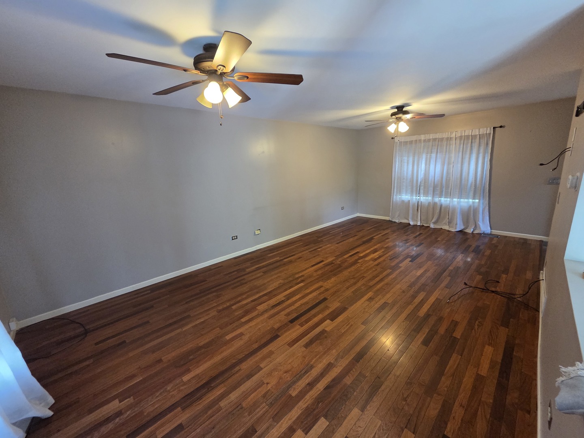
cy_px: 219
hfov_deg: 106.2
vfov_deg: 89.9
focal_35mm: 13
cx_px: 292
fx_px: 219
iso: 640
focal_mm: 2.2
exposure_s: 1/60
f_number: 2.2
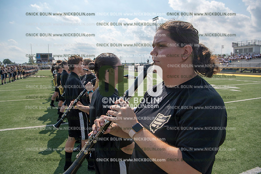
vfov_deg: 53.2
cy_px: 87
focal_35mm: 24
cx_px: 130
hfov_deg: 73.7
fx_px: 174
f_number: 5.6
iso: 200
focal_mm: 24
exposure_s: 1/2000
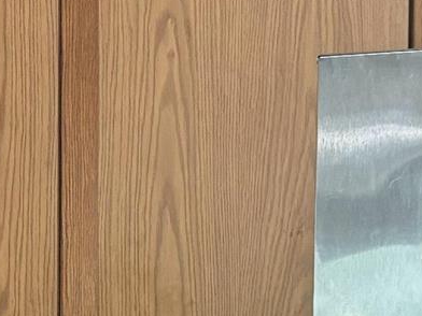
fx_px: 2487
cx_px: -252
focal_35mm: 204
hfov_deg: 9.4
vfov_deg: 7.1
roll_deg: +1.8
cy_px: 594
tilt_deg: -6.2
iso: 125
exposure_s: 1/60
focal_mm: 5.96
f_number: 1.6
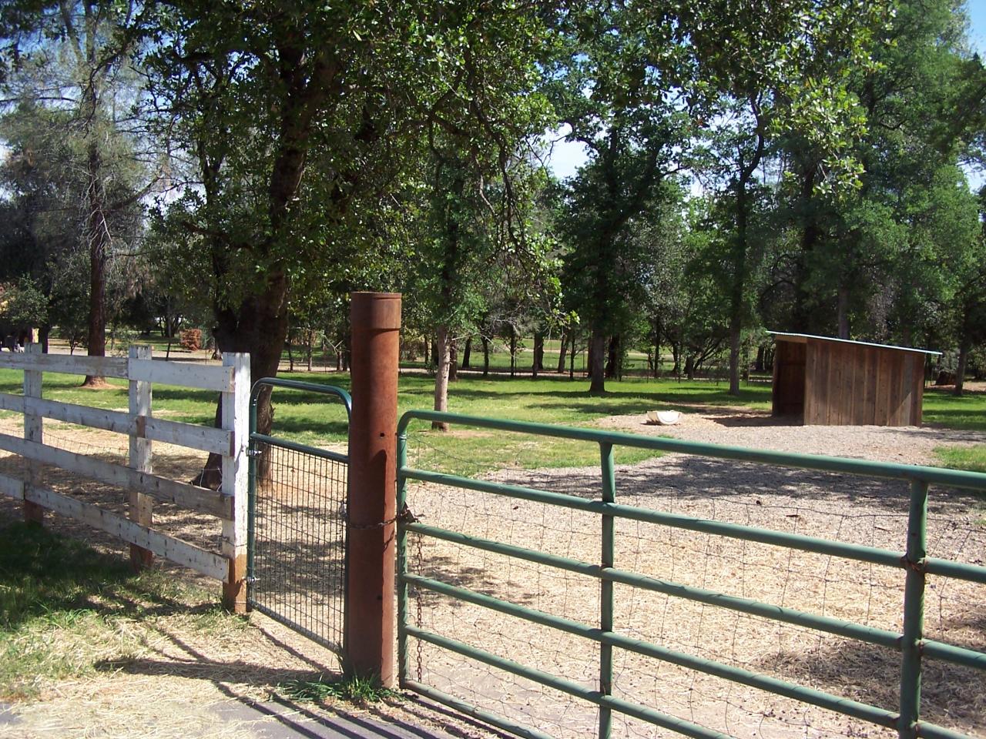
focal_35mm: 38
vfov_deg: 37.7
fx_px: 1082
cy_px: 370
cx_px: 493
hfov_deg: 49.0
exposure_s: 1/500
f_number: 4
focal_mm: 6.3
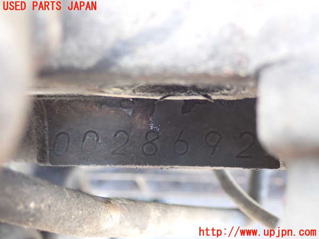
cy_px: 120
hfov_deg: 29.0
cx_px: 160
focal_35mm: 67
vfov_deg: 21.9
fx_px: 617
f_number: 3.8
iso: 800
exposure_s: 1/25
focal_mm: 11.88
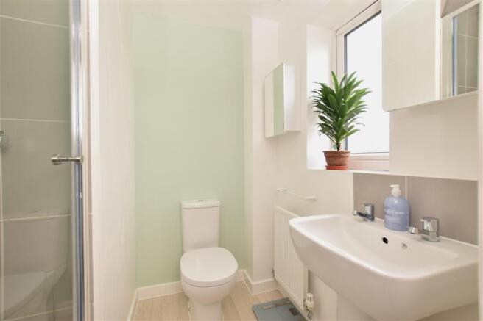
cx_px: 242
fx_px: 201
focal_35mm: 15
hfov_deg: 100.4
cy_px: 160
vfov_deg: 77.3
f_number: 8
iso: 500
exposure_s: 1/30
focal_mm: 10
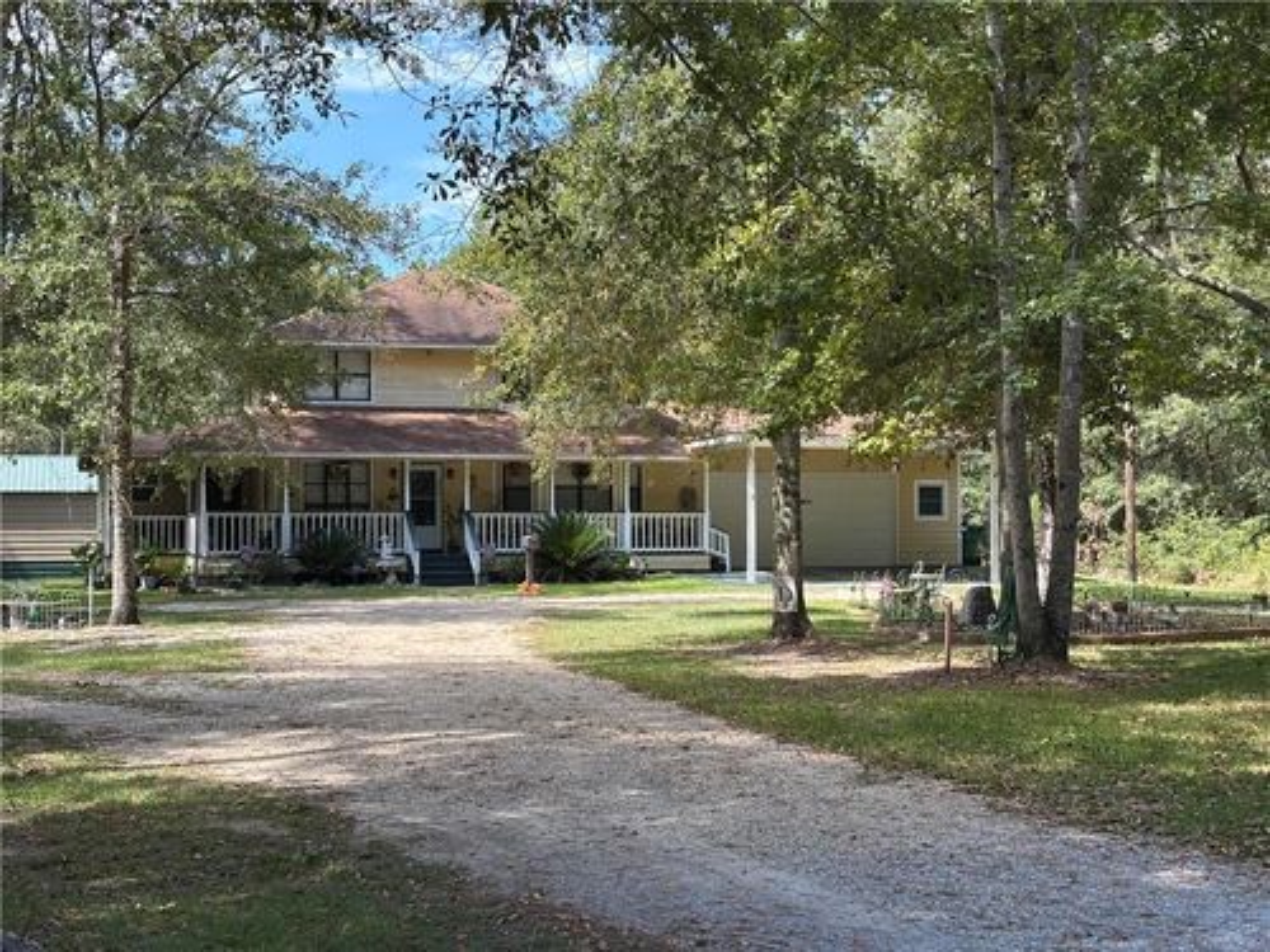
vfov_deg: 28.0
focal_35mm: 52
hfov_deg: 36.8
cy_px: 476
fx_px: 1908
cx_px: 635
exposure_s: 1/604
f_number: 1.6
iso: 32
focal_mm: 5.96
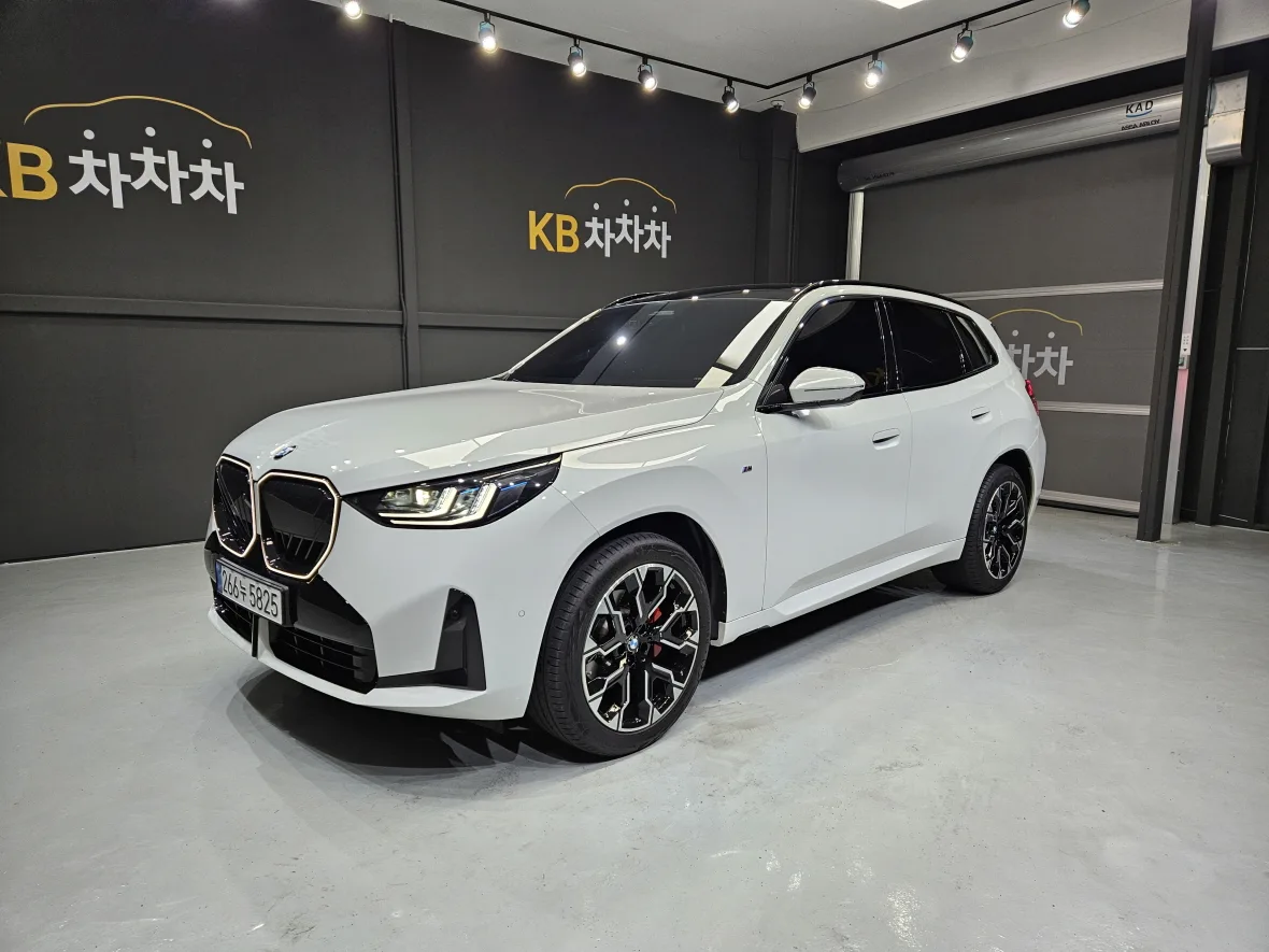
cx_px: 634
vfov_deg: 58.9
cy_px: 476
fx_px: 843
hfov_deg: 73.9
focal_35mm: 23
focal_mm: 5.4
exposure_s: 1/120
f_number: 1.8
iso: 100
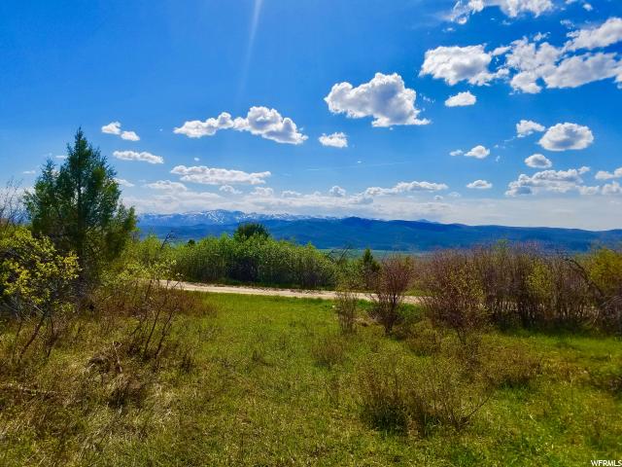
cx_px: 311
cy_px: 234
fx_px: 467
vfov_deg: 53.1
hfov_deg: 67.3
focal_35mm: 26
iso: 50
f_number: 1.7
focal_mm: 4.2
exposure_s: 1/6480
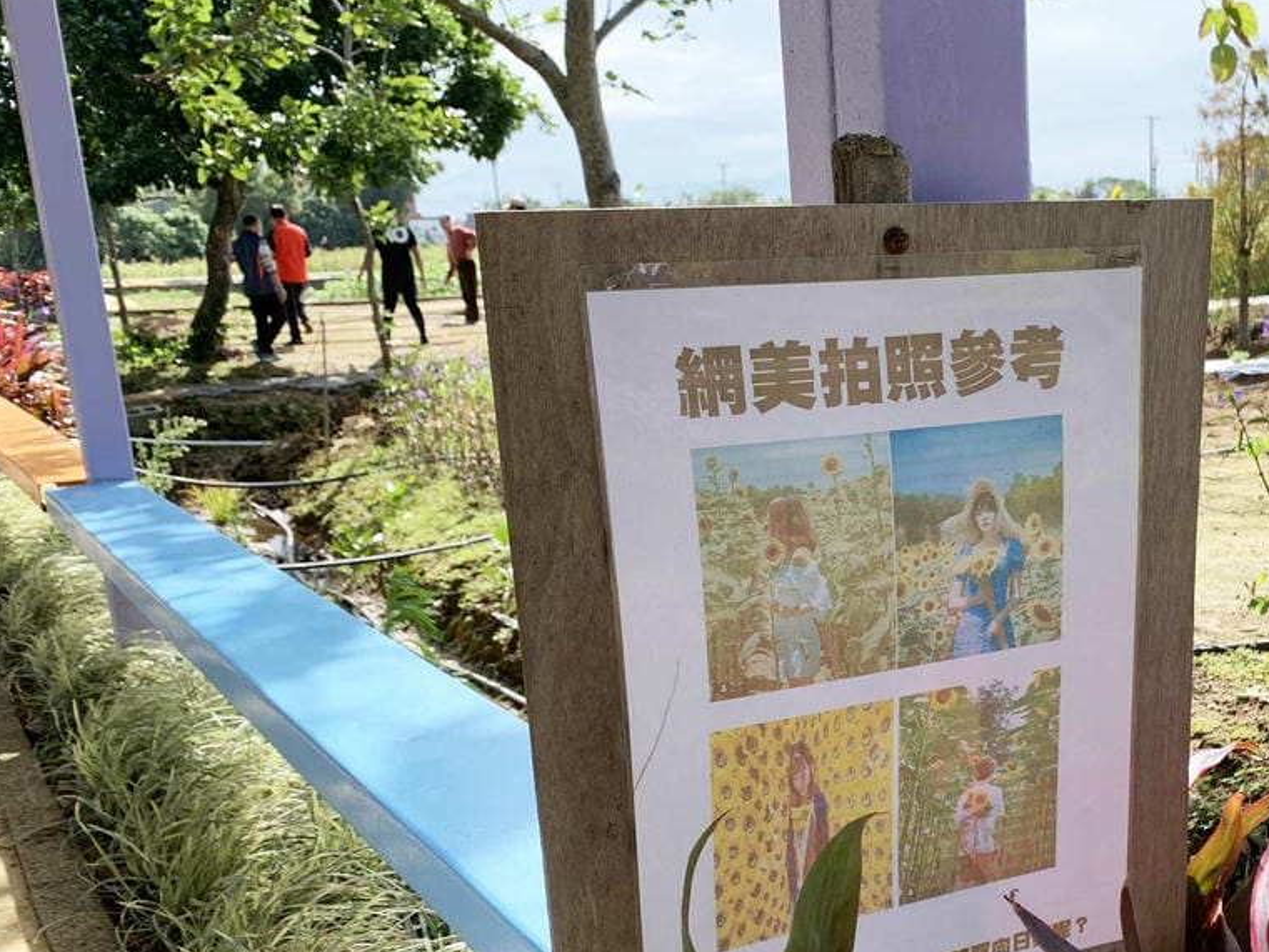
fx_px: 1503
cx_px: 967
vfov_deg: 34.7
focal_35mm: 41
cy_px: 665
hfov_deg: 44.1
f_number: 1.8
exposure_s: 1/631
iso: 25
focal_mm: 4.25
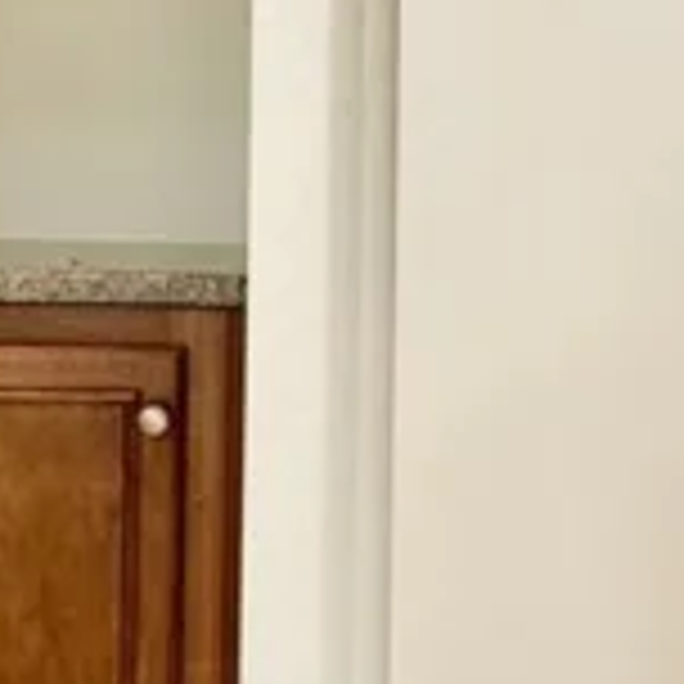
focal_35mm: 61
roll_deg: -1.2
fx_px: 1364
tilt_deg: -2.1
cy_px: 243
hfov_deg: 28.2
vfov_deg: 28.0
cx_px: 335
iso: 250
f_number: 2.2
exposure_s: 1/60
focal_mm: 2.22
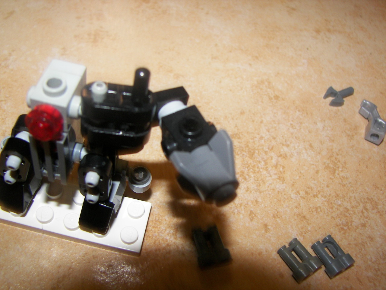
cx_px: 193
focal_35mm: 36
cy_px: 145
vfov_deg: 39.7
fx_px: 401
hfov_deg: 51.4
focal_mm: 6
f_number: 2.8
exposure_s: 1/30
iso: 100
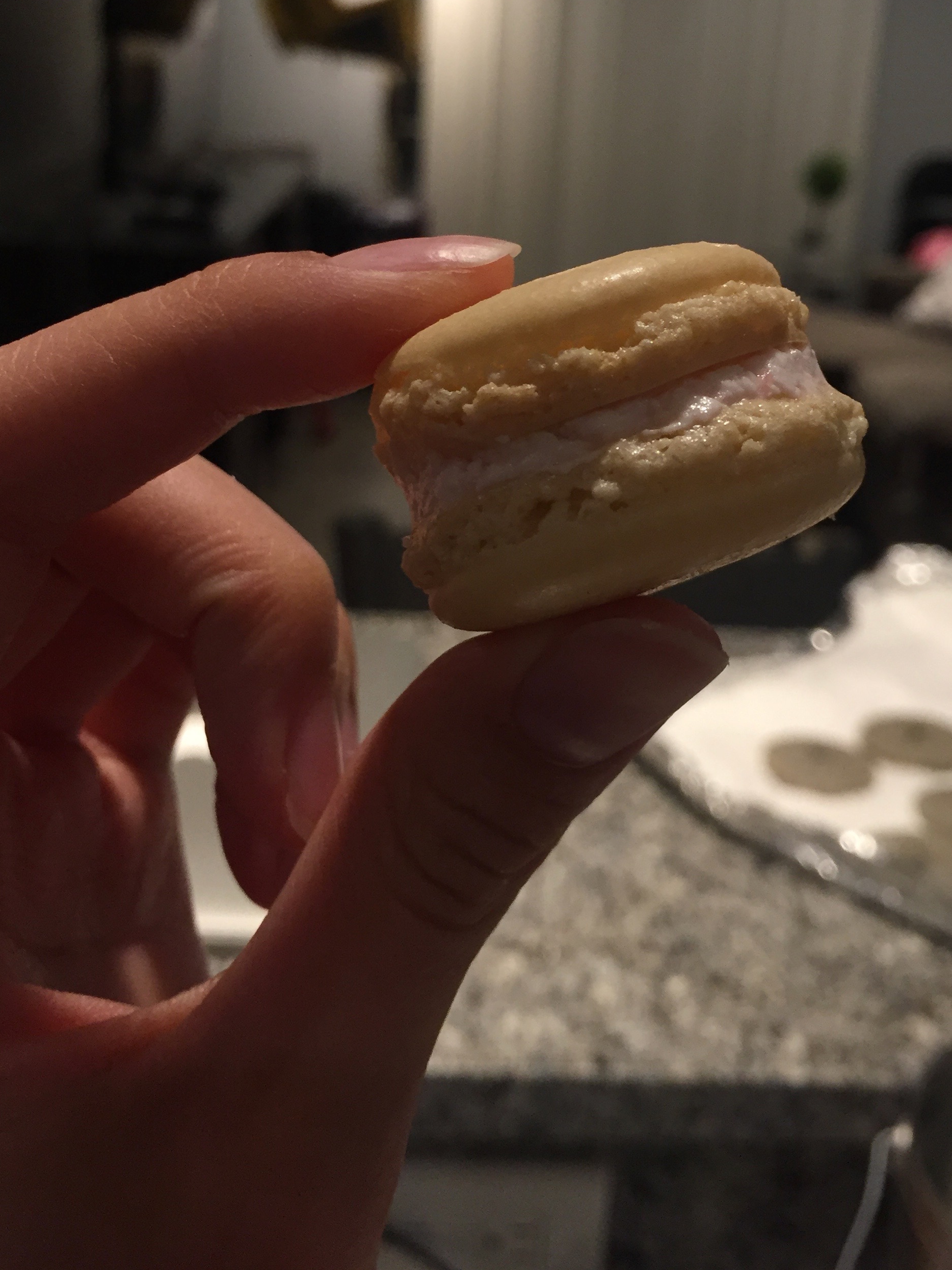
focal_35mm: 38
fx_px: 1394
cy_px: 442
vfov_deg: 48.3
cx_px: 566
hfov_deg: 37.6
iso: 50
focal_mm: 4.15
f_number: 2.2
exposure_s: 1/30
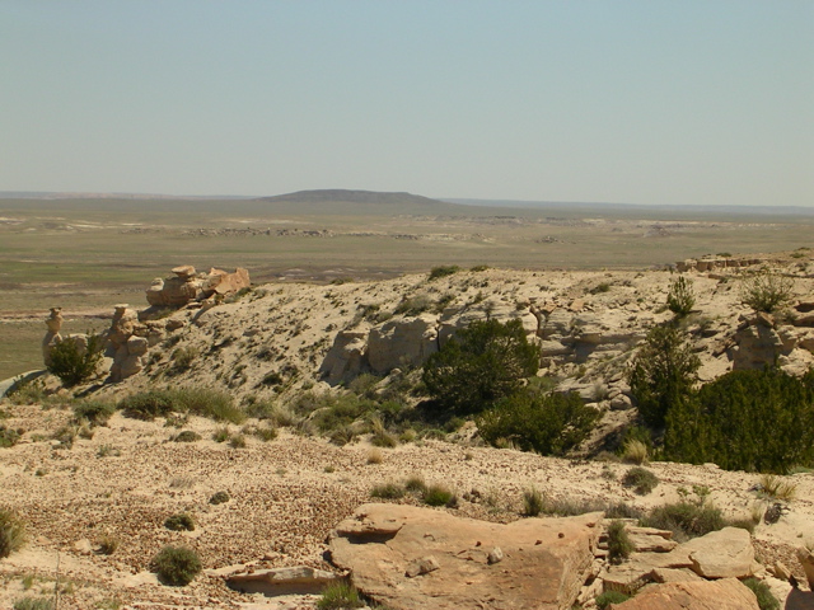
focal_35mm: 115
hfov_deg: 17.1
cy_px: 305
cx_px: 407
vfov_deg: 12.9
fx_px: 2704
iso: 50
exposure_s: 1/595
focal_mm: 17.4
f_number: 4.9
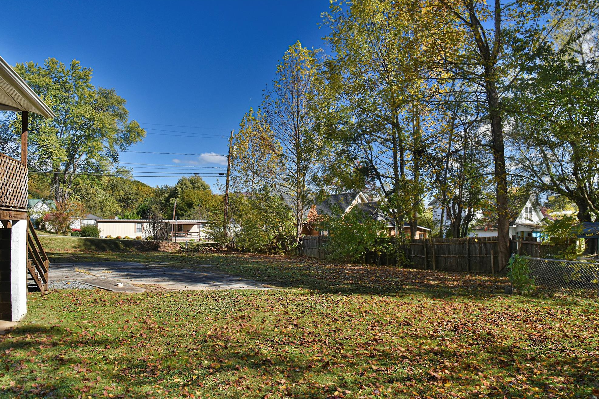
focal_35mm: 25
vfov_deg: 51.3
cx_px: 302
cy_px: 204
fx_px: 416
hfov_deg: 71.5
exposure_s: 1/400
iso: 1600
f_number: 10
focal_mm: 24
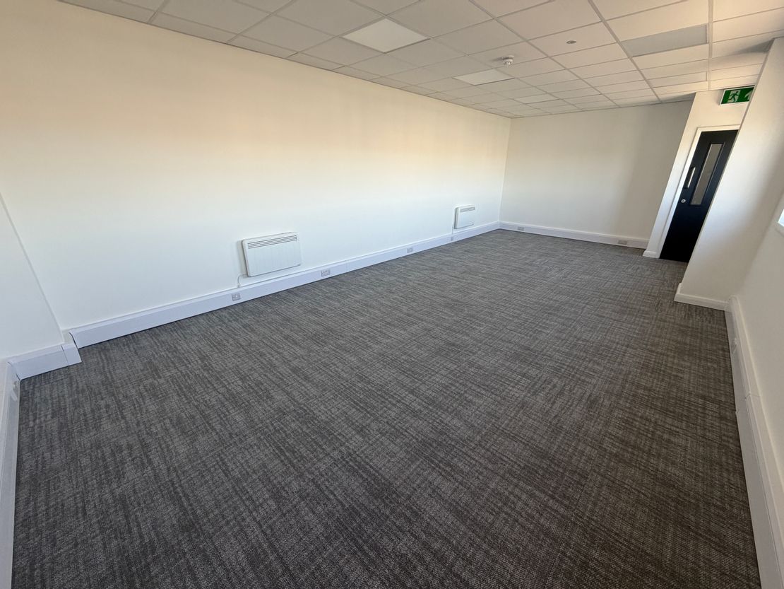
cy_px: 294
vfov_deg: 85.7
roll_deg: +1.0
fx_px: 317
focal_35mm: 14
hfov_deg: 102.1
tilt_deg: -21.4
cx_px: 392
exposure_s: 1/121
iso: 125
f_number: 2.2
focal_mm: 2.22
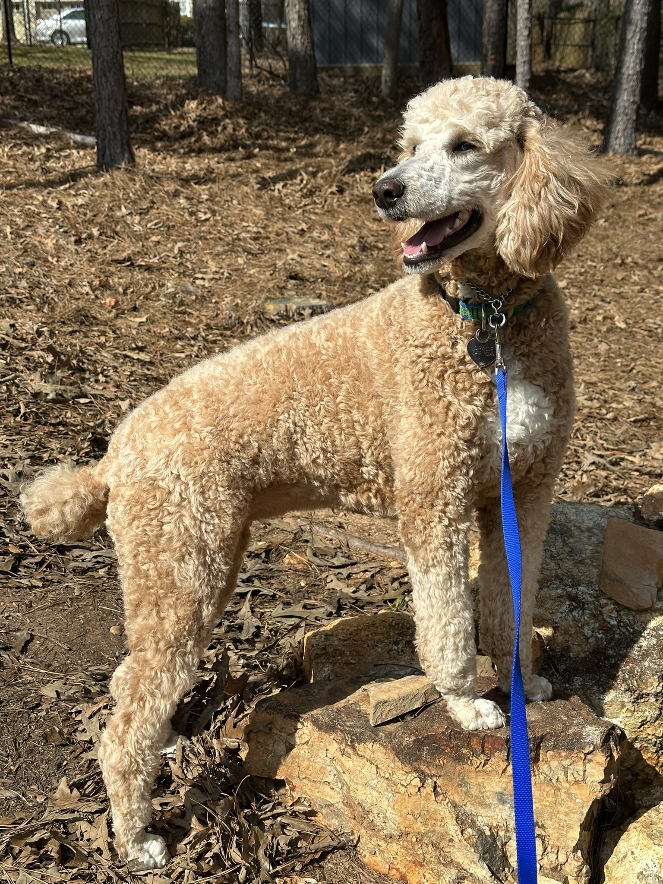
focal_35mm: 48
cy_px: 442
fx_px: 1226
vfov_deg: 39.7
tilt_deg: -16.8
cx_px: 332
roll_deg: +1.2
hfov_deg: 30.3
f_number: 1.78
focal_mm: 6.86
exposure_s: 1/4566
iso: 64
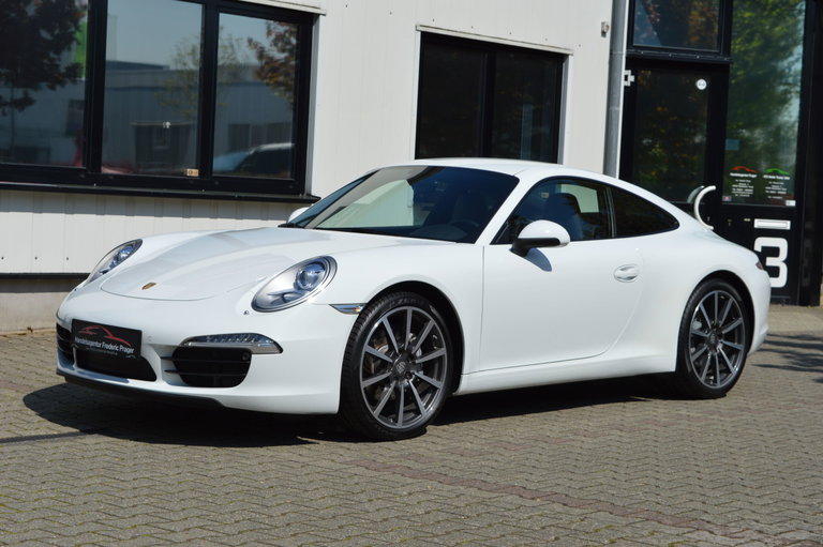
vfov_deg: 20.1
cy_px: 274
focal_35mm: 68
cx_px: 412
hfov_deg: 29.9
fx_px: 1542
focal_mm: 45
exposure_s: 1/400
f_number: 10
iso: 100
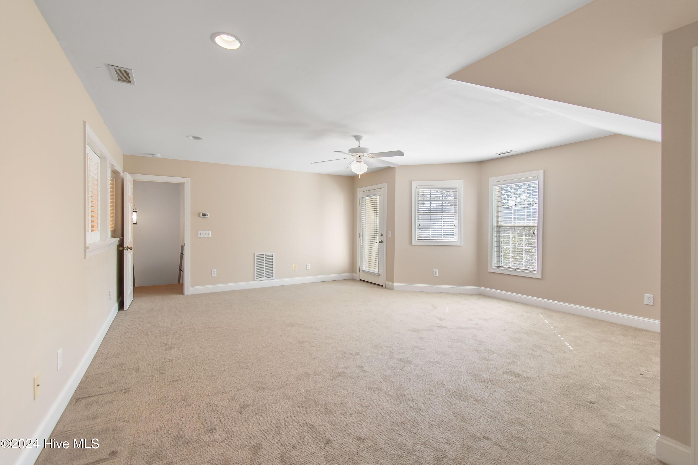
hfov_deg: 100.4
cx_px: 349
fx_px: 291
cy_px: 232
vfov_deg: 77.3
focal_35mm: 15
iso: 100
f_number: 4.5
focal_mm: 10
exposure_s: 1/10
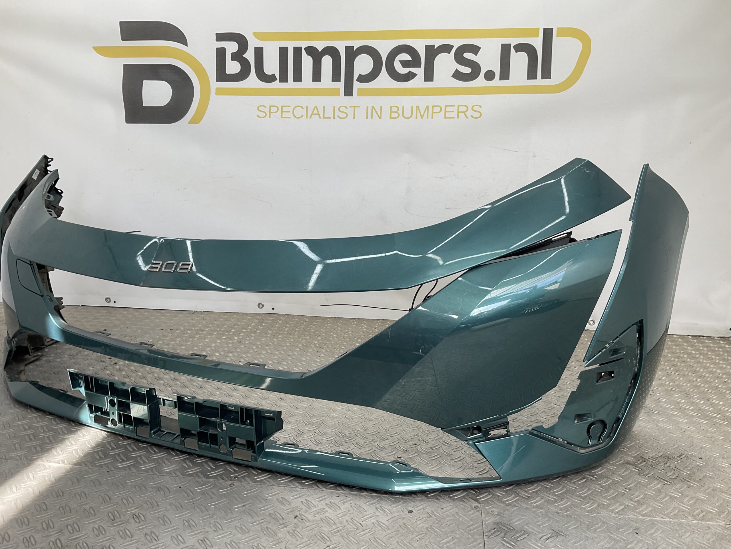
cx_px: 366
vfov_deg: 48.2
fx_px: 612
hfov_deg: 61.7
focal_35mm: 29
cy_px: 274
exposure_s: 1/148
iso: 16
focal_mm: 3
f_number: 1.8
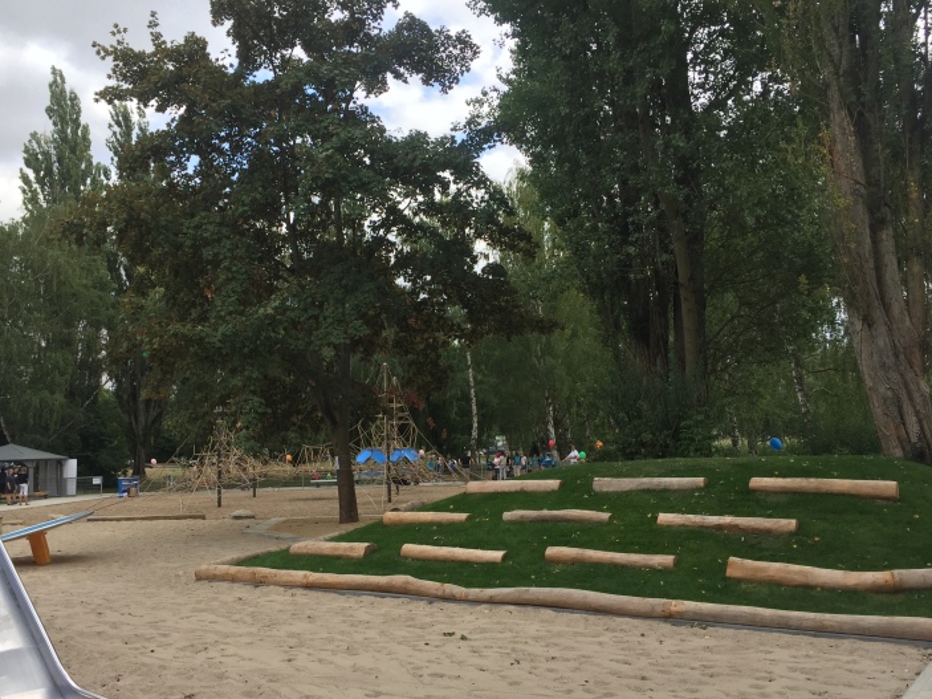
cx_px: 426
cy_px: 382
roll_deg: +1.4
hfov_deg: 55.3
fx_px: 888
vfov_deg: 42.9
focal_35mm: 33
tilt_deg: +3.4
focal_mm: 4.15
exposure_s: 1/746
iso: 32
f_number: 2.2
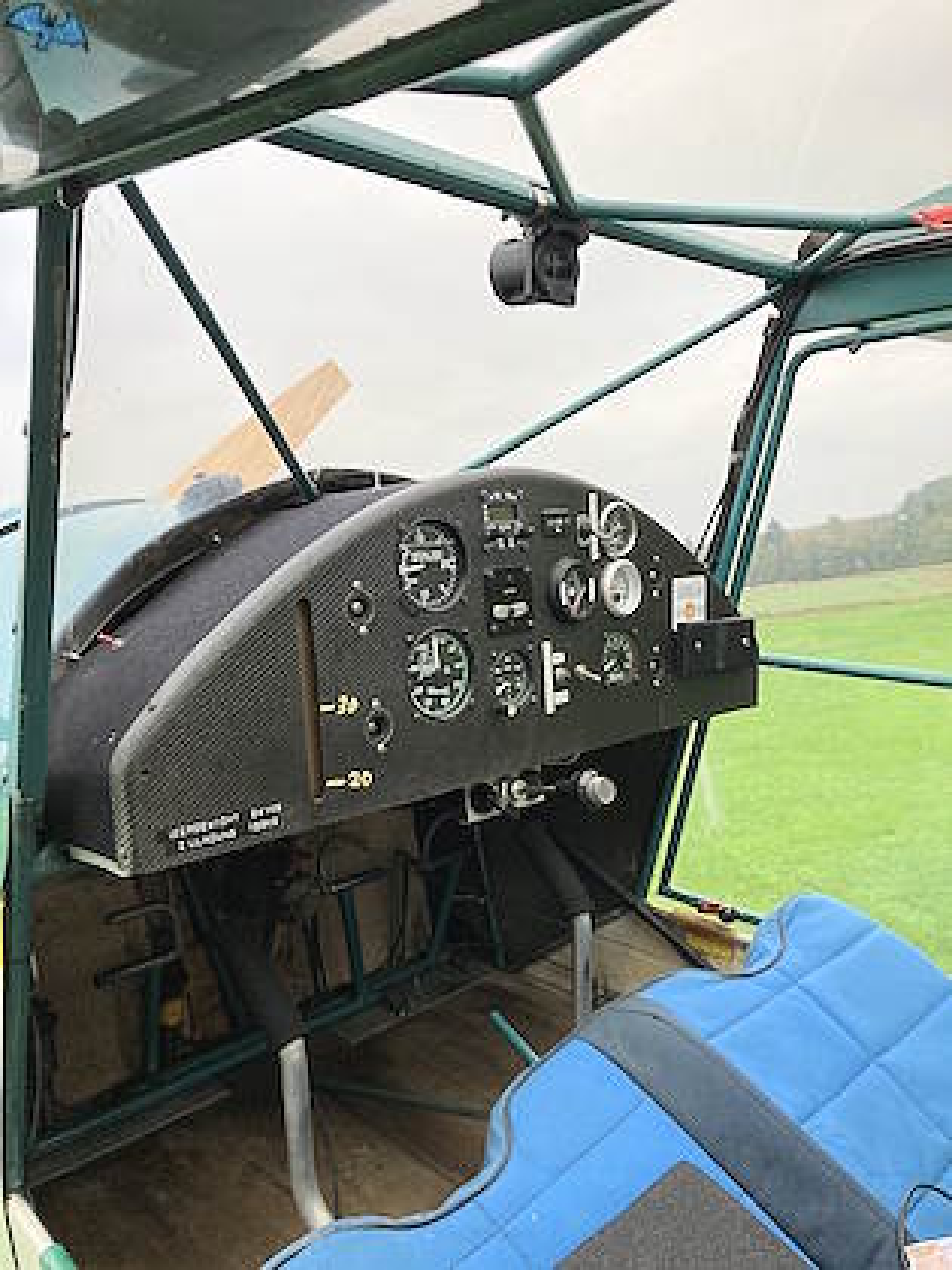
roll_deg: +6.9
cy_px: 635
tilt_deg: -2.5
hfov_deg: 49.7
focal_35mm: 28
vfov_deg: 63.4
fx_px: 1027
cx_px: 476
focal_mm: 3.99
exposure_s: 1/121
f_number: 1.8
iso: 80
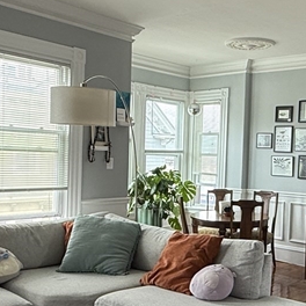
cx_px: 235
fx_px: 480
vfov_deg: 35.3
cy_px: 180
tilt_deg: -2.0
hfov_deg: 34.5
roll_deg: -2.1
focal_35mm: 48
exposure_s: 1/99
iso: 100
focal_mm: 2.22
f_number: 2.2
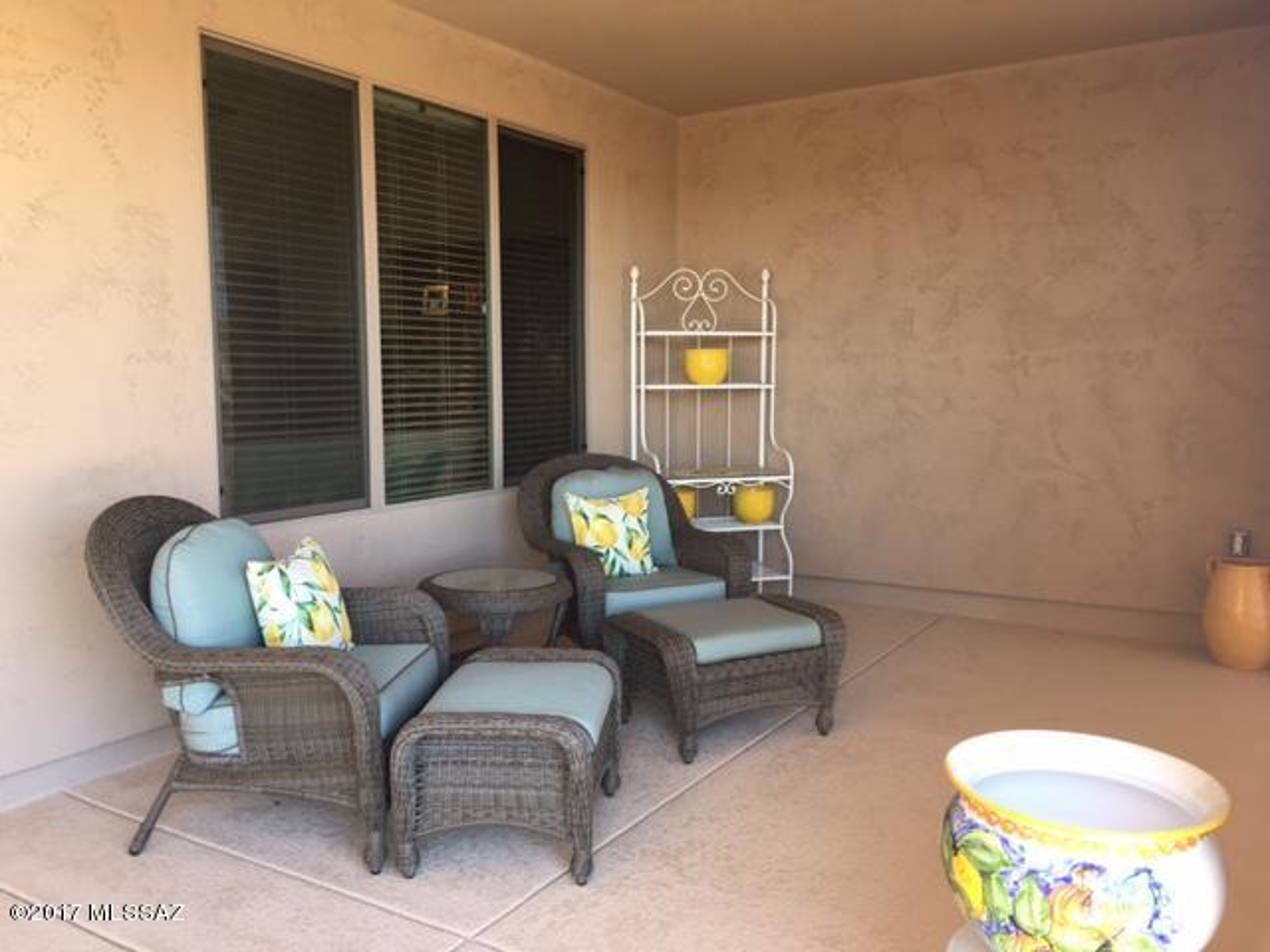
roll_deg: -0.2
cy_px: 476
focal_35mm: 29
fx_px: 1064
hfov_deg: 61.7
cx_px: 635
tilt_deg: -6.0
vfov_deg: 48.2
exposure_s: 1/60
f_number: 2.2
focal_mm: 4.15
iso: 32
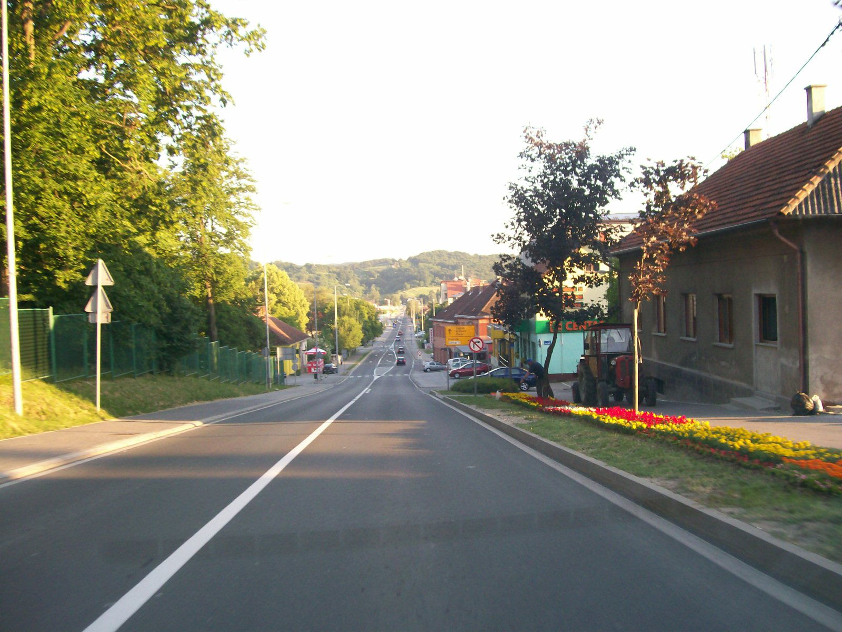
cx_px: 421
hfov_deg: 51.4
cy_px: 316
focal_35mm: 36
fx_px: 876
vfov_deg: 39.7
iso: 80
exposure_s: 1/103
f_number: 2.7
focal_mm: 6
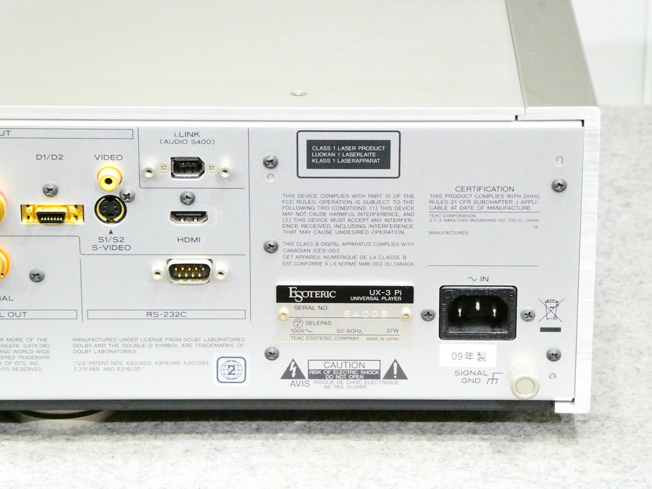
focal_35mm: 143
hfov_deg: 13.8
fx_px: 2693
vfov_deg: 10.4
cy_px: 244
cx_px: 326
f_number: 5.6
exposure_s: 1/25
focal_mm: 25.6
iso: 1600
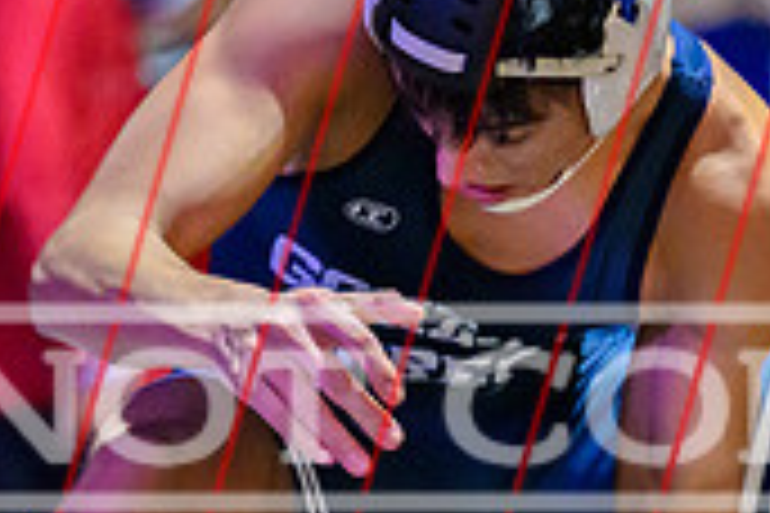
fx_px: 10523
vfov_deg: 2.8
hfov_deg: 4.2
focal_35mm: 492
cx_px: 290
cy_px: 398
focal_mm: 130
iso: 12800
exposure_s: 1/500
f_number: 2.8
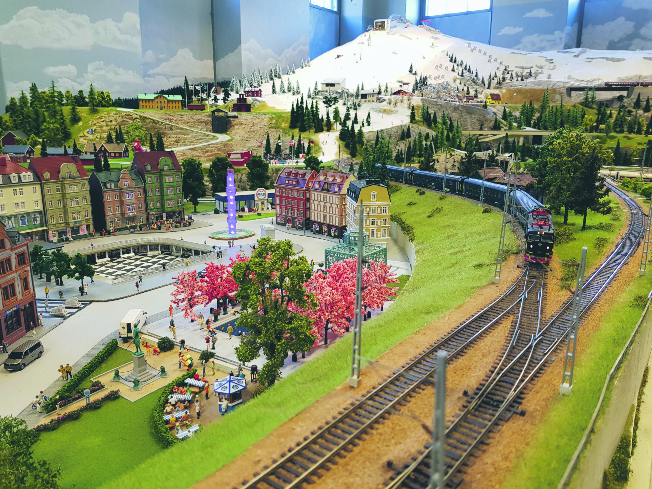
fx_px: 490
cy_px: 244
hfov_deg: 67.3
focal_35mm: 26
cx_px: 326
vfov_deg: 53.1
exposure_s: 1/50
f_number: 1.7
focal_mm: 4.3
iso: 80
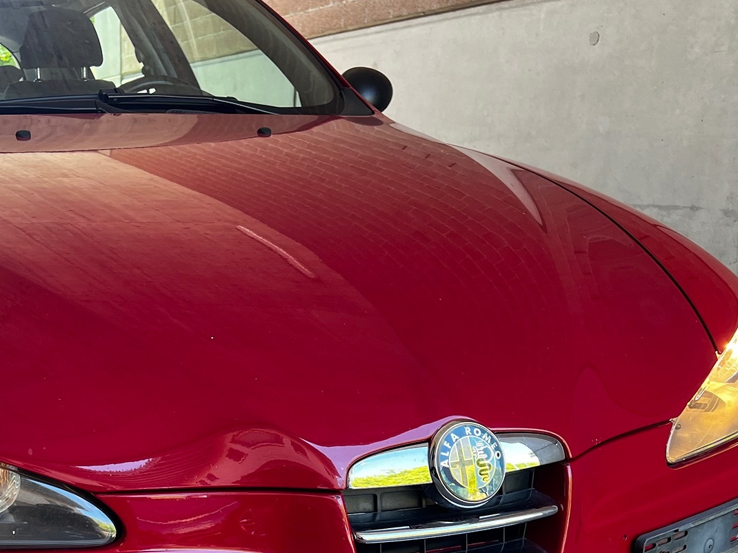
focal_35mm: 49
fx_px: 1044
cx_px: 169
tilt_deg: -13.0
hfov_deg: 37.8
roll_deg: +0.3
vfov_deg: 29.1
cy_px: 430
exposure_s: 1/121
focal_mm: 5.7
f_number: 1.5
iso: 80
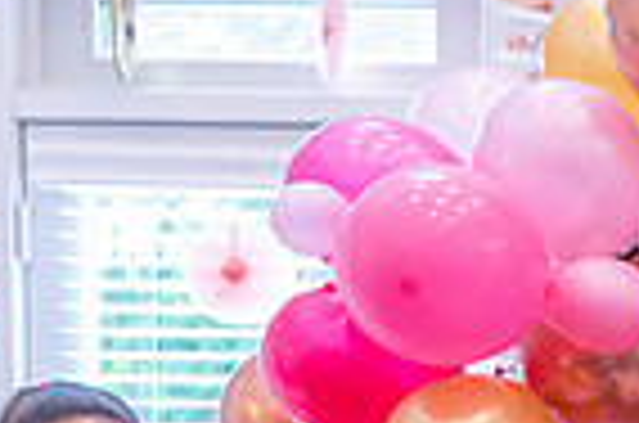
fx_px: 2161
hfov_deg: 14.5
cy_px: 595
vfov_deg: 10.8
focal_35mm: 122
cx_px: 1201
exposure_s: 1/125
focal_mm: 24
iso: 1600
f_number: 4
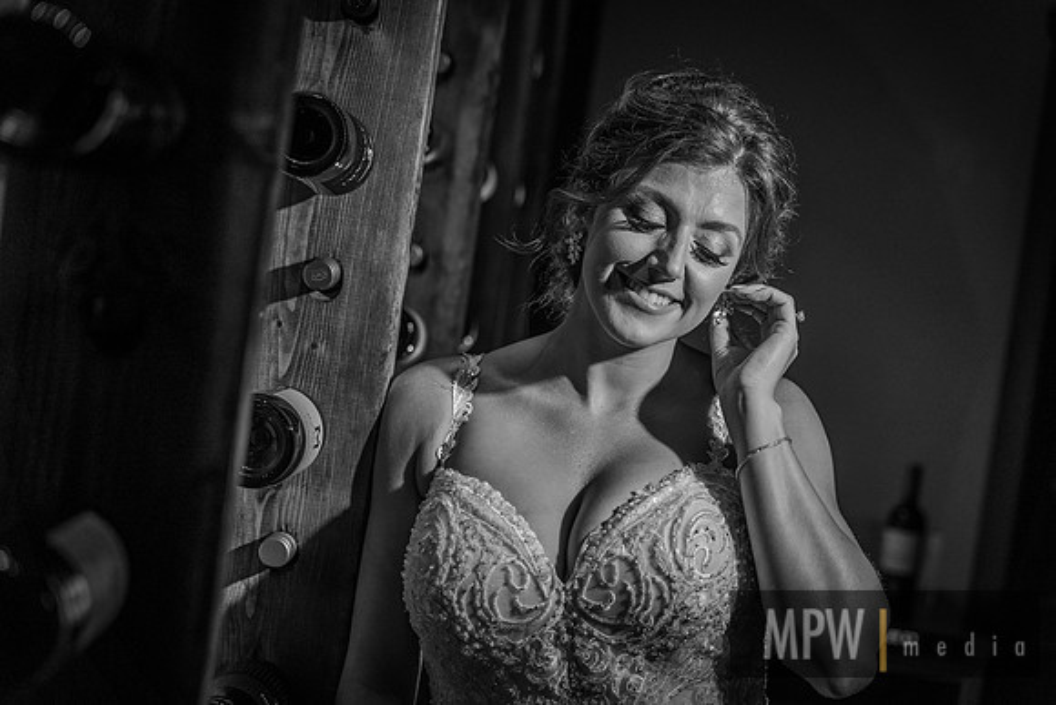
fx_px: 2200
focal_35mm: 75
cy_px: 352
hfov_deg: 27.0
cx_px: 528
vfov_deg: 18.2
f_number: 4
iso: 800
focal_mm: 75
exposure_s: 1/100
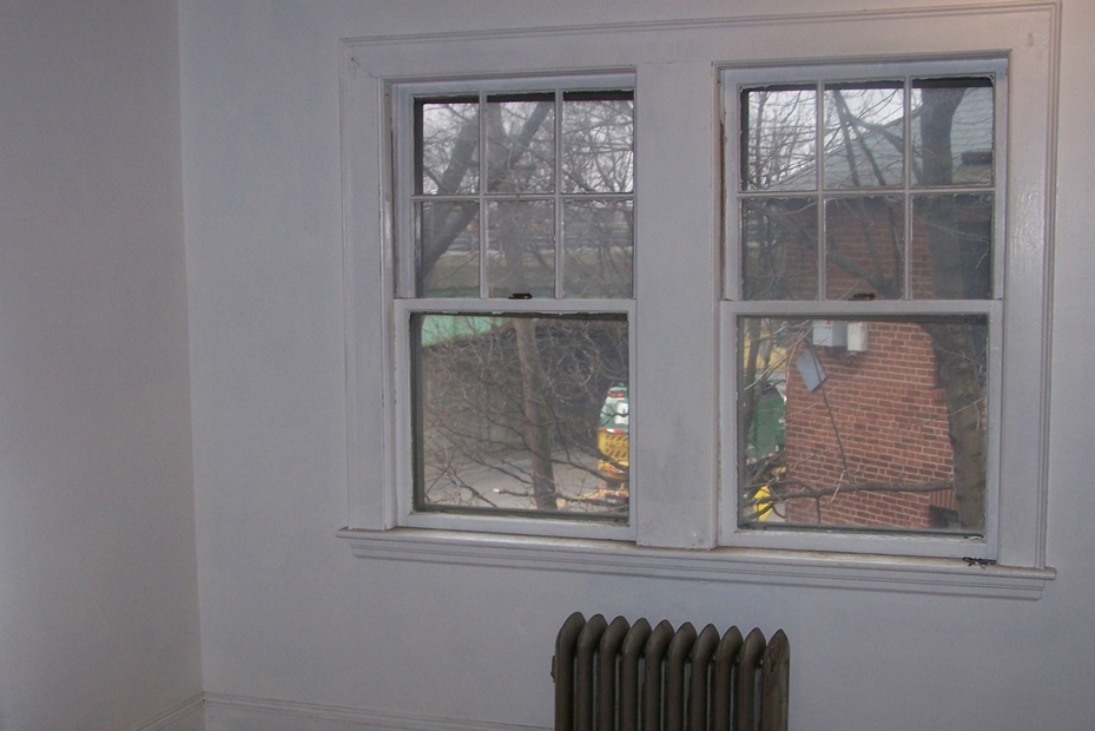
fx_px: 1673
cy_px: 428
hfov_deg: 36.2
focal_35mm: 55
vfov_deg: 24.6
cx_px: 556
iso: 80
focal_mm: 8
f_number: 3
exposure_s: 1/60
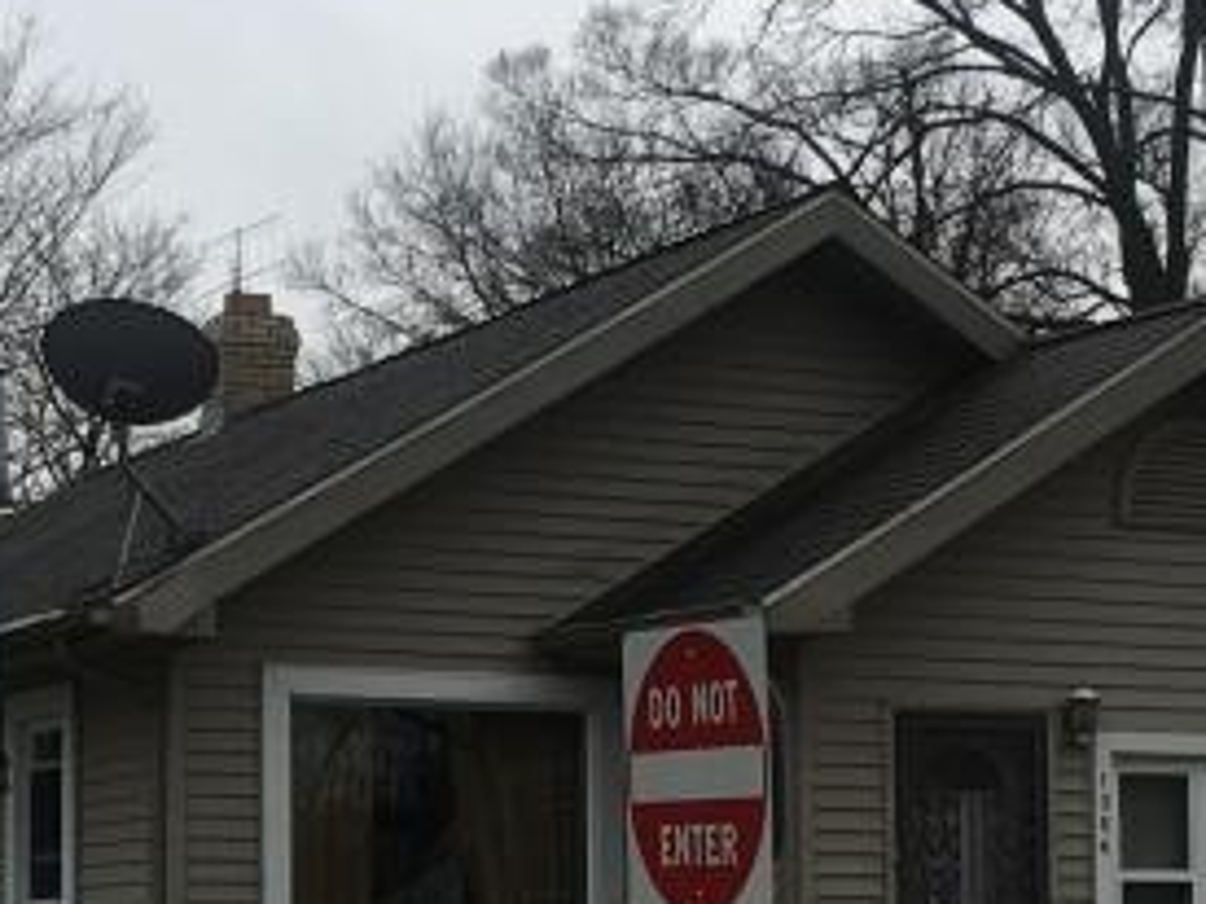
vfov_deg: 13.5
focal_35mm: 108
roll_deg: -0.5
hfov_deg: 18.2
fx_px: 3761
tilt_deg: +4.1
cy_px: 856
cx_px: 610
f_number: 2.2
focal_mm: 4.15
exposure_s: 1/1099
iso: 25
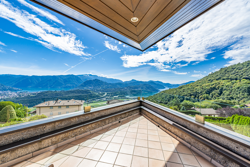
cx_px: 125
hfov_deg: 104.2
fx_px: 97
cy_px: 84
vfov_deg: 81.3
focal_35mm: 14
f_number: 9
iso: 100
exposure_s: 1/640
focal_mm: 14
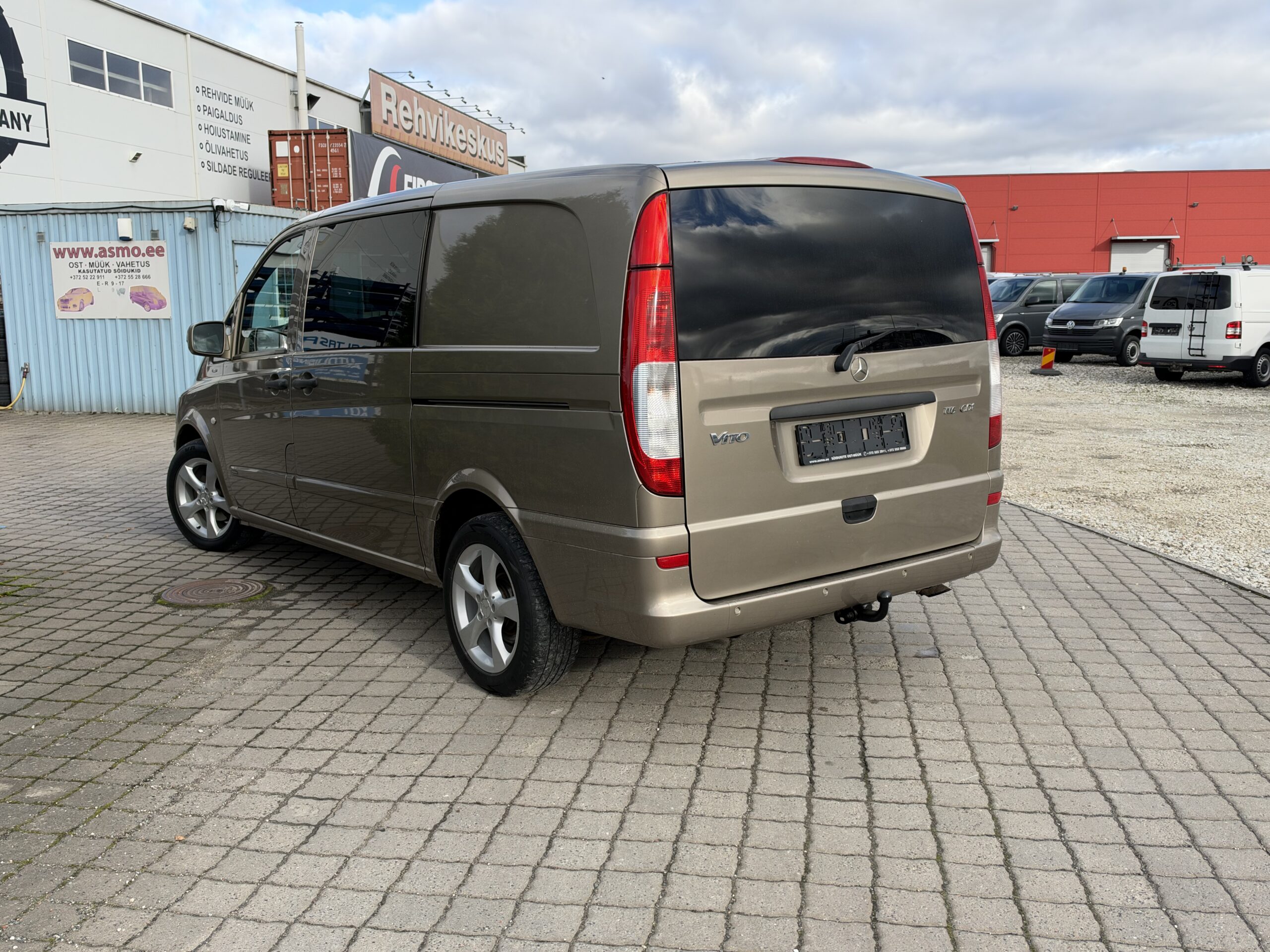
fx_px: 1101
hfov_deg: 60.0
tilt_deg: -7.6
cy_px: 476
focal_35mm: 30
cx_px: 635
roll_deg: +1.2
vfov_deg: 46.8
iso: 64
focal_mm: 6.93
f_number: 1.8
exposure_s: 1/1513
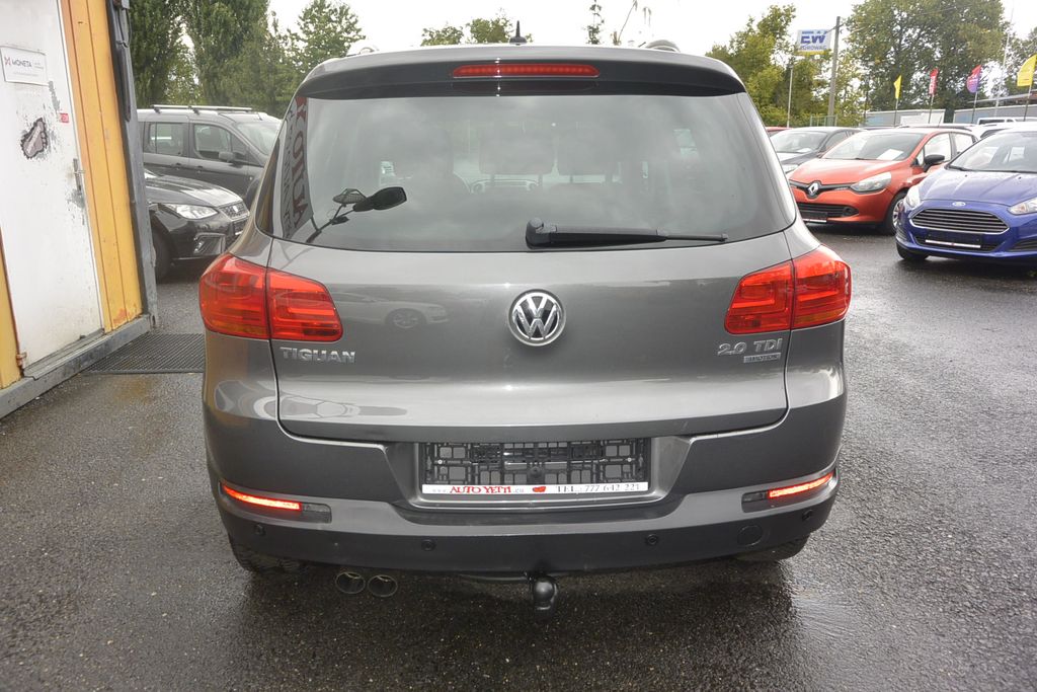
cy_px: 346
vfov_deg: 47.9
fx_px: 778
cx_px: 518
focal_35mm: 27
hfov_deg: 67.4
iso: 160
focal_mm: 10
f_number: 4.5
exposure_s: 1/250
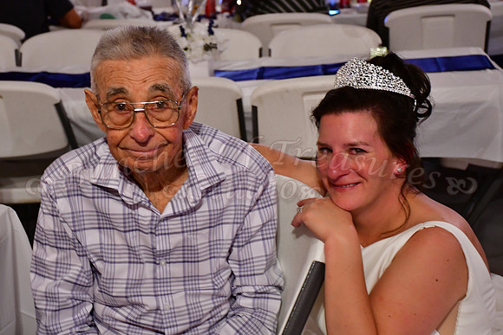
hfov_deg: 29.9
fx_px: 943
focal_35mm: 68
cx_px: 252
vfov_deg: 20.2
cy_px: 168
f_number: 4.5
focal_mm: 45
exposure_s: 1/13
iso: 3200
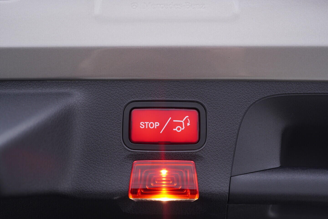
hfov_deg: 53.1
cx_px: 164
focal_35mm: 36
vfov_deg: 36.9
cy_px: 110
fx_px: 328
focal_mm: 24
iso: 125
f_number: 3.2
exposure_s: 1/50
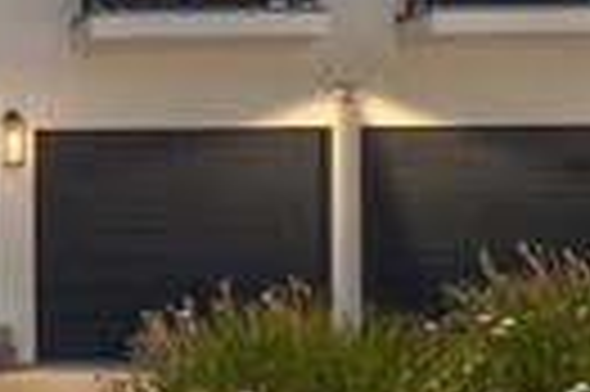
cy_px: 119
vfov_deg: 9.0
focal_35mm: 152
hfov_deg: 13.0
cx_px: -194
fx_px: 2488
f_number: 9
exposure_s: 1/1600
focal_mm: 31
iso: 800
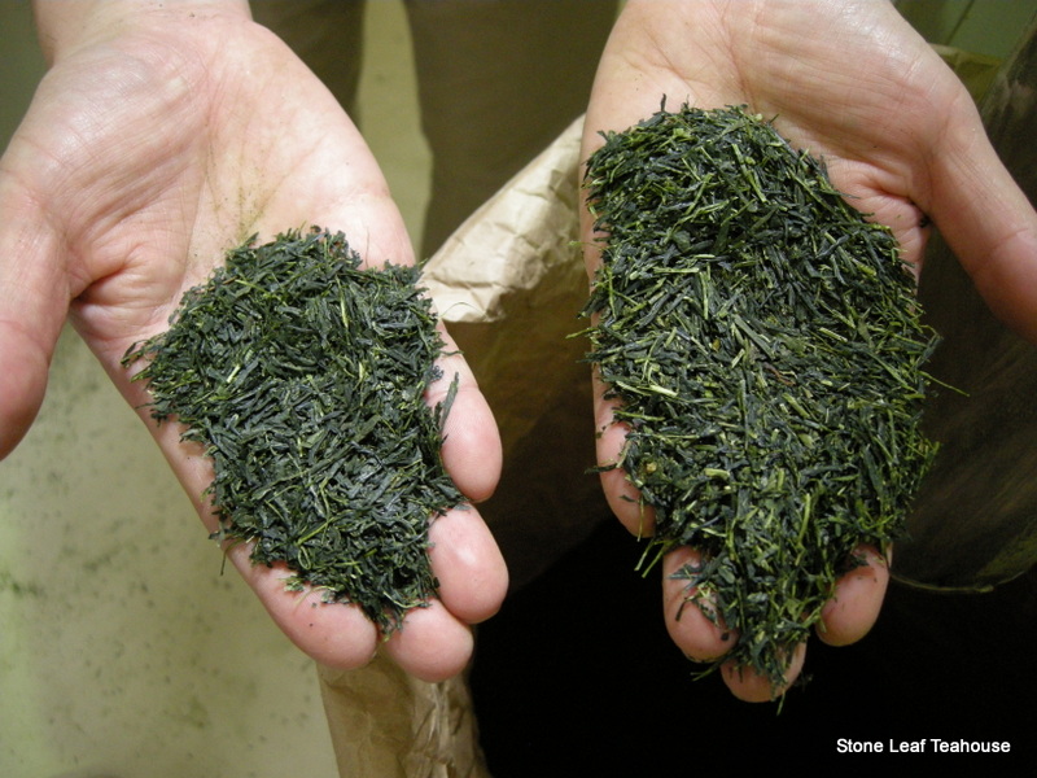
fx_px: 1049
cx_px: 518
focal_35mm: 35
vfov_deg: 40.7
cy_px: 389
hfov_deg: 52.6
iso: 400
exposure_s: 1/35.7
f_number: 2.7
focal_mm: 7.5
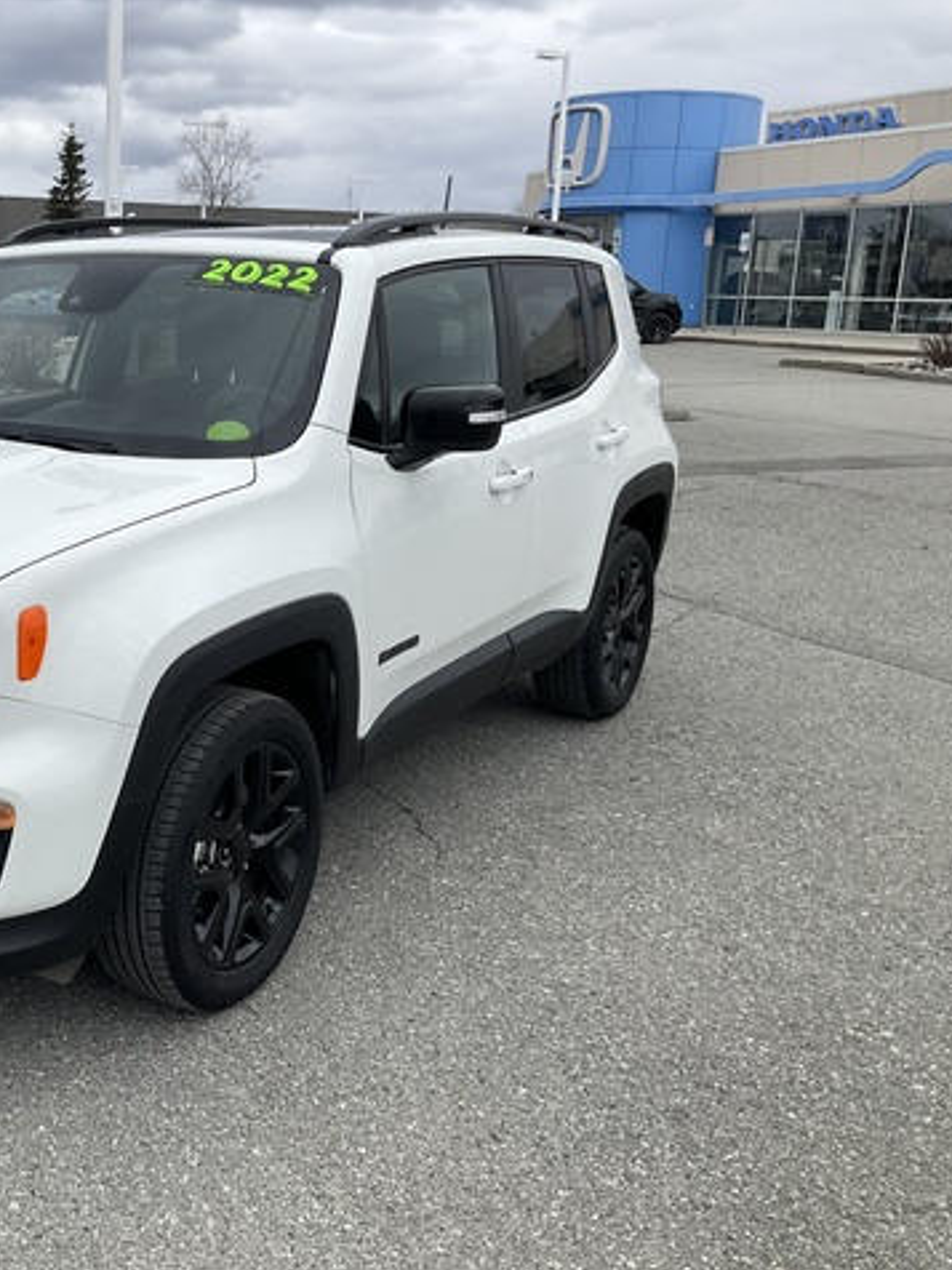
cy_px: 635
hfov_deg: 35.0
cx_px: 117
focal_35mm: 39
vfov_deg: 47.9
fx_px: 1430
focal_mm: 3
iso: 25
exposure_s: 1/1490
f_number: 1.8
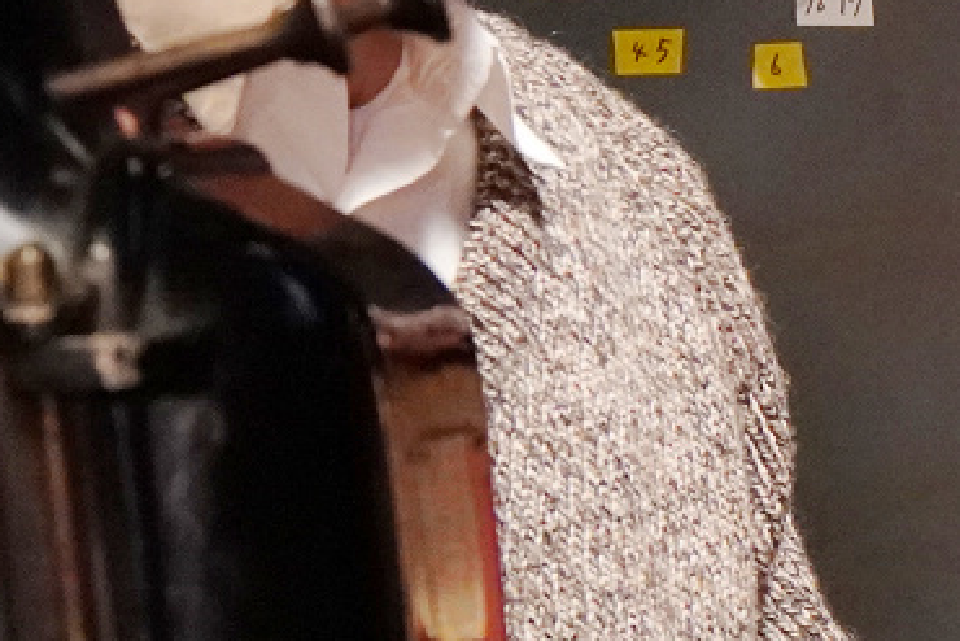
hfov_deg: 4.8
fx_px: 11482
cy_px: 358
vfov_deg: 3.2
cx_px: 1487
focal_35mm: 430
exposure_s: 1/100
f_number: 4
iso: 3200
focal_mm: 59
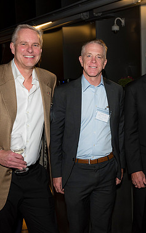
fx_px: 318
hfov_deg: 25.2
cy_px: 117
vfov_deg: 40.3
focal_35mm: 50
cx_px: 126
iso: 800
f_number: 5.6
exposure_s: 1/125
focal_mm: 32
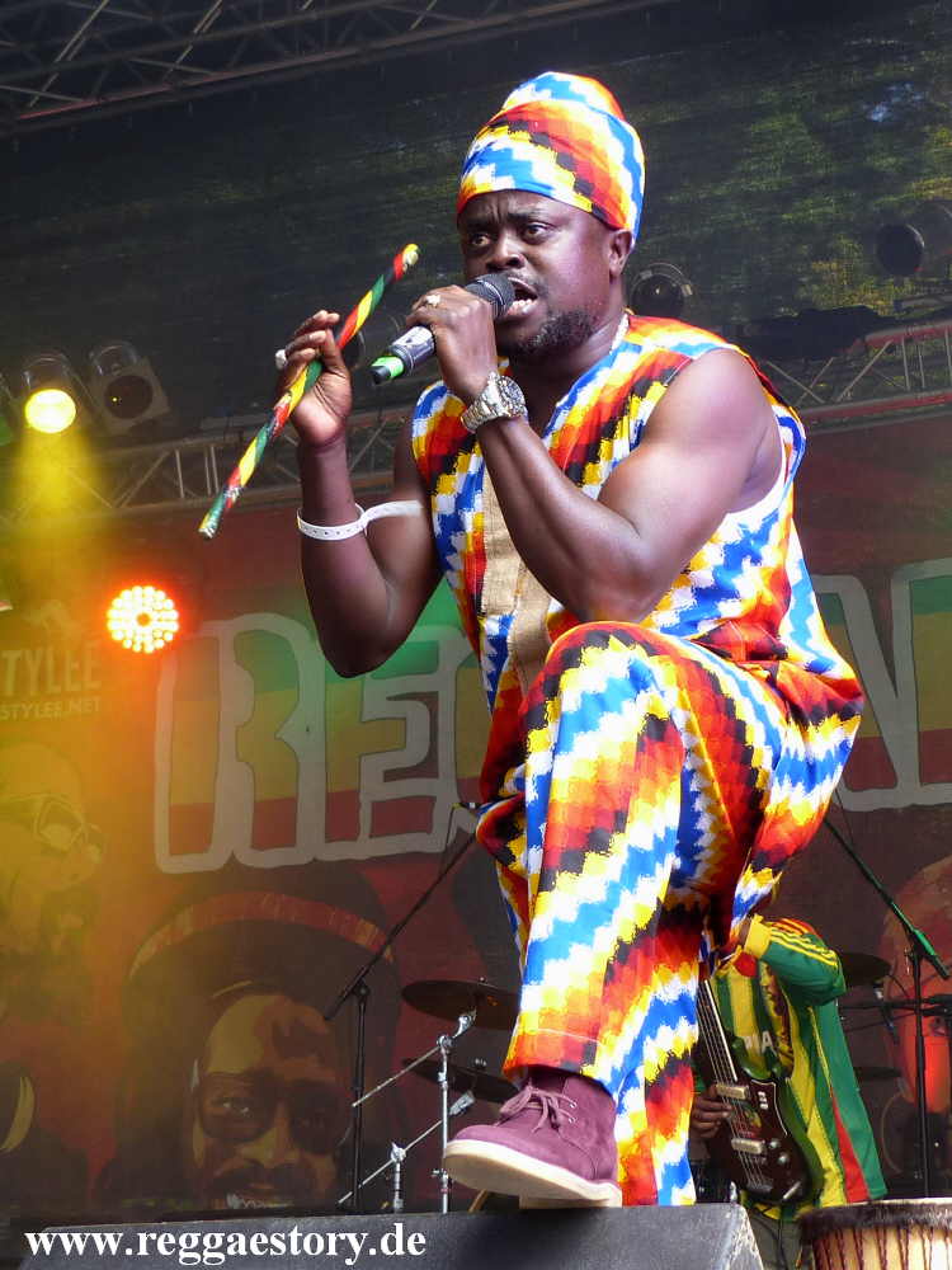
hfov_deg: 36.8
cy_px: 635
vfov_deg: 47.9
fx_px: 1430
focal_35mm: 39
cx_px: 476
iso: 100
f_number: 2.8
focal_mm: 7
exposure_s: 1/80
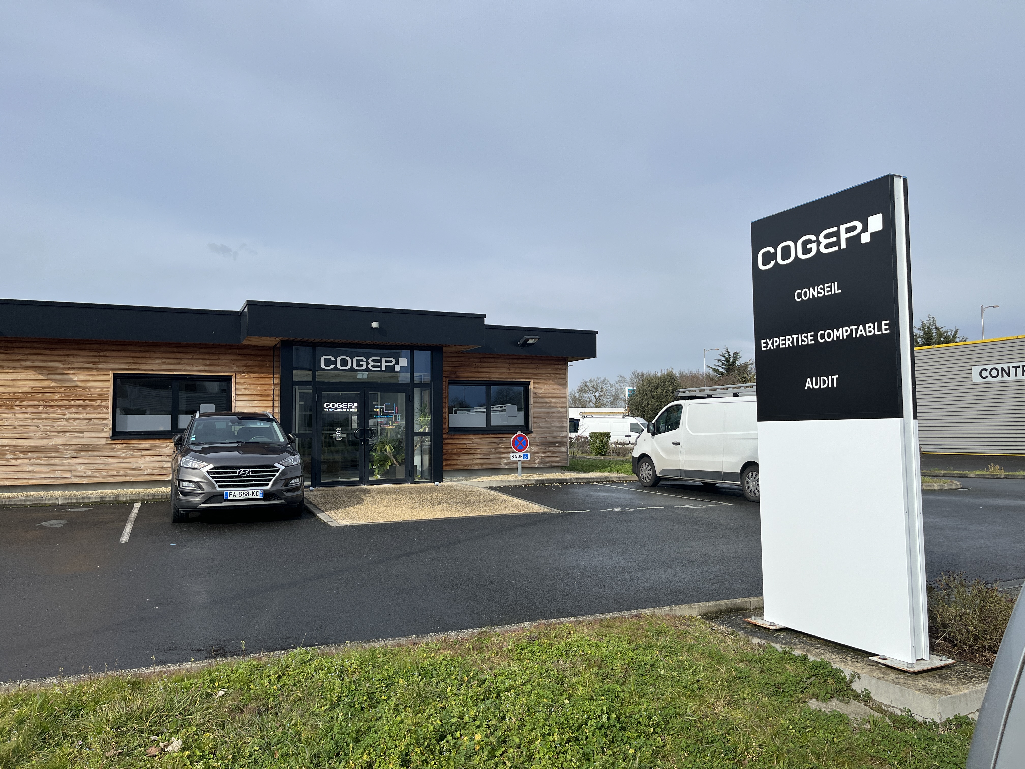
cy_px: 384
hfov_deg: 67.3
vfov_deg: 53.1
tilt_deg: +2.5
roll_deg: +0.5
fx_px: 770
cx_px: 512
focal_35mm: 26
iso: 50
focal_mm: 5.1
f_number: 1.6
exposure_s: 1/4854
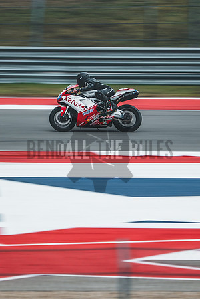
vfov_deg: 2.8
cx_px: 91
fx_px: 6248
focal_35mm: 750
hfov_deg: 1.8
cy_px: 121
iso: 160
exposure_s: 1/80
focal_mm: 280
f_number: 2.8
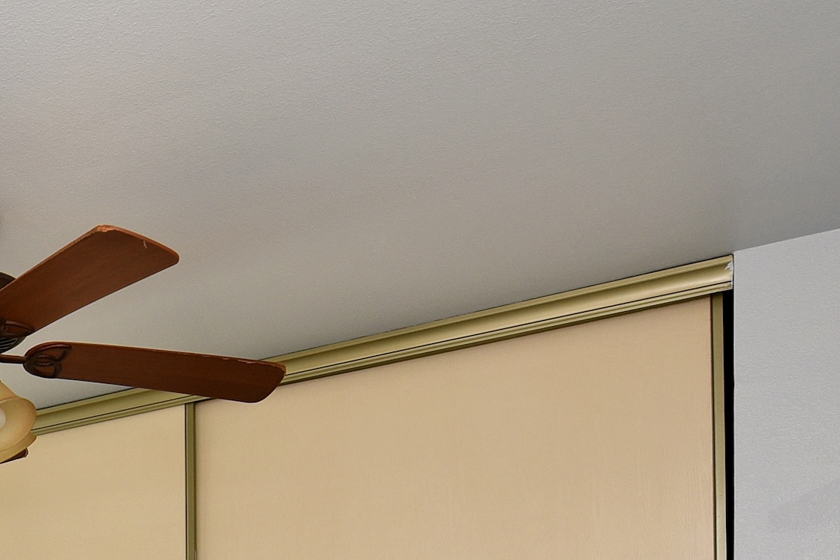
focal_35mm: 45
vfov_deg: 24.4
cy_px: 802
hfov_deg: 35.6
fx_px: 1050
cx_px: -134
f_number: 5.6
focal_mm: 14
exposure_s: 1/125
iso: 220
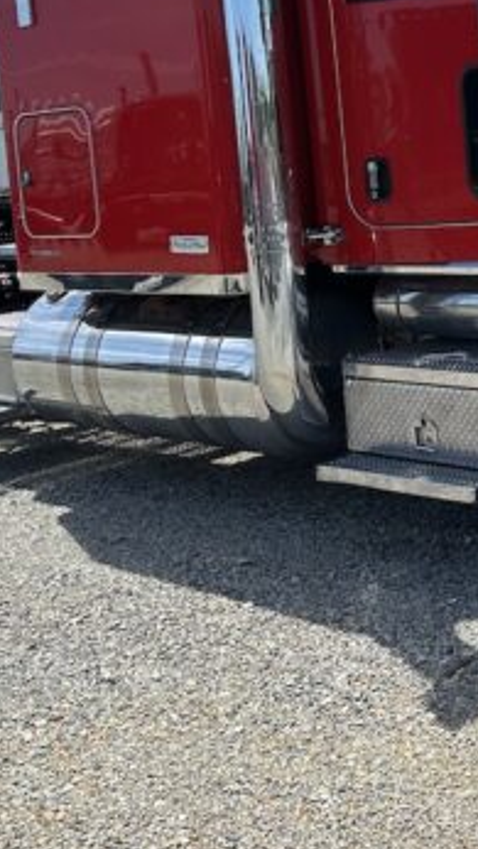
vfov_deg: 34.9
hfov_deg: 19.7
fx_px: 1305
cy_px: 167
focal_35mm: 58
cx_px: 542
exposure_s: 1/3247
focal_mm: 6.86
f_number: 1.78
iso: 80
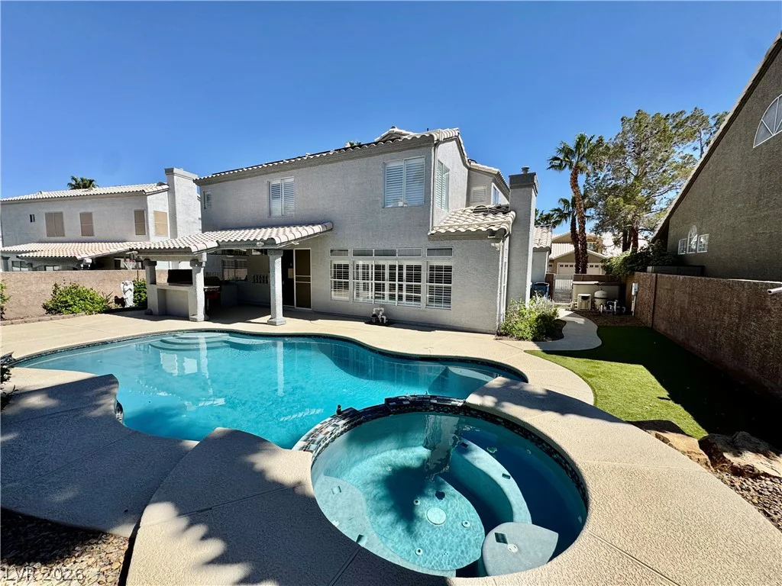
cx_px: 391
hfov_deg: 102.1
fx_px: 316
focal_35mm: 14
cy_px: 293
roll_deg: -0.6
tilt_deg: -5.5
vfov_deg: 85.7
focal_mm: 2.22
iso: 50
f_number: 2.2
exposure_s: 1/2273
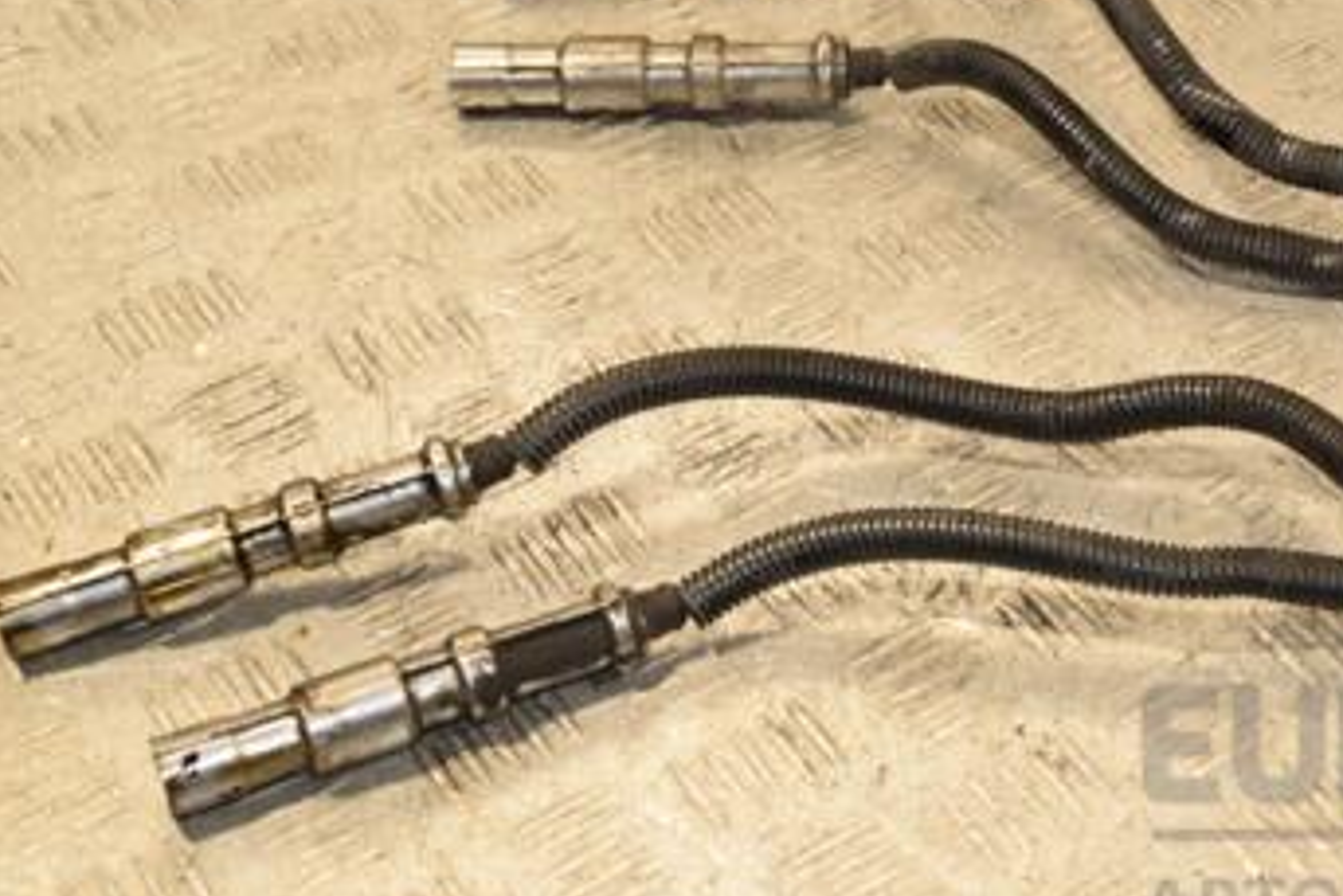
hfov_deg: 21.9
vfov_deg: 14.8
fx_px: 3429
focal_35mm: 92
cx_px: 1069
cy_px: 223
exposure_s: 1/200
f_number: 6.3
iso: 800
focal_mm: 35
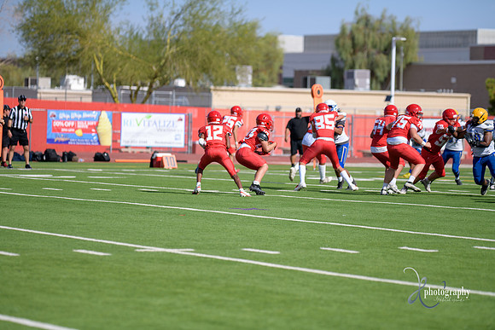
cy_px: 165
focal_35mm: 180
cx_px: 248
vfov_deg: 7.6
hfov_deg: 11.4
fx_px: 2475
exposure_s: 1/3200
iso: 200
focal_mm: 180
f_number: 2.8
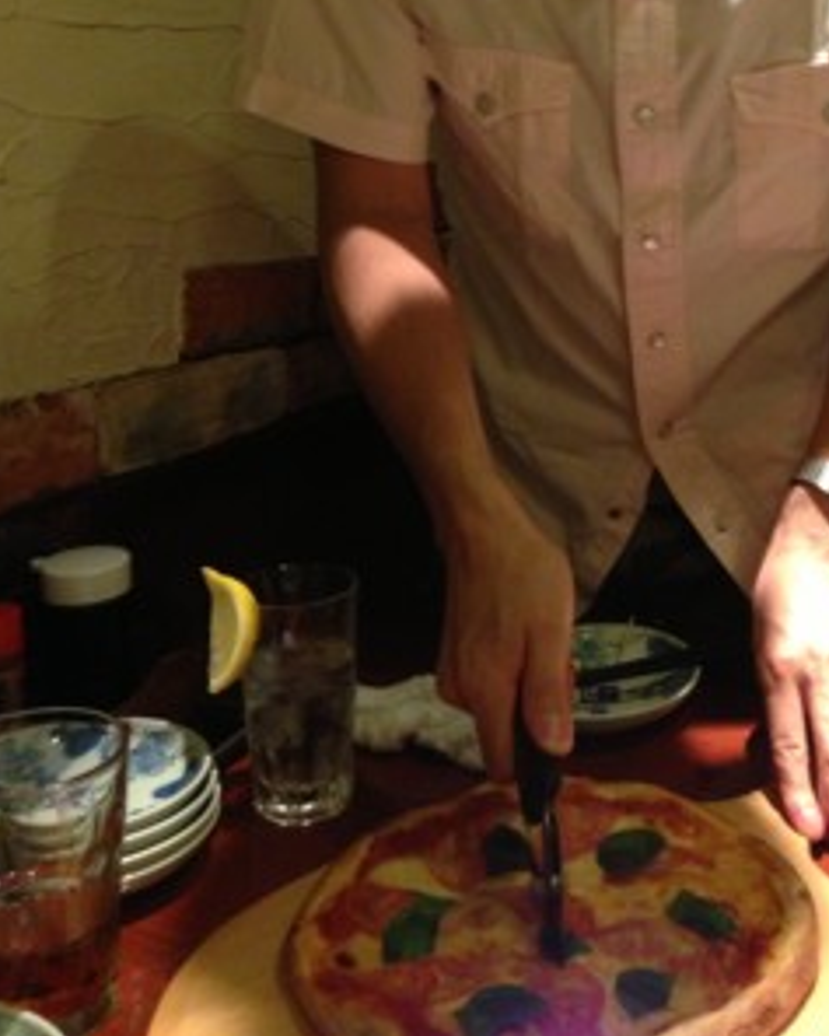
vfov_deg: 37.1
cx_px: 574
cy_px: 252
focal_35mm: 49
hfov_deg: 30.6
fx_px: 1502
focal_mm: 4.13
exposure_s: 1/20
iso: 400
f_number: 2.4
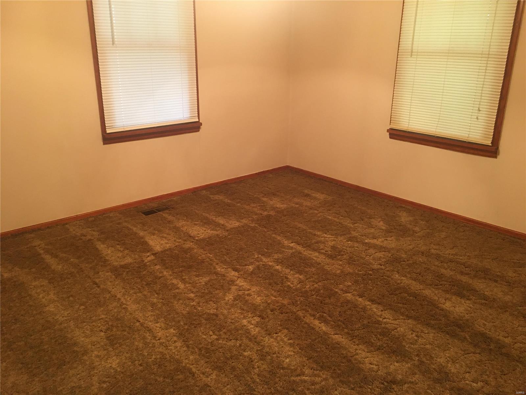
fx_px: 441
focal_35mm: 29
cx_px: 263
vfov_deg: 48.2
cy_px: 198
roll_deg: -2.1
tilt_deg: -18.6
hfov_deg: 61.7
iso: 80
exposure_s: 1/8
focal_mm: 4.15
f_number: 2.2
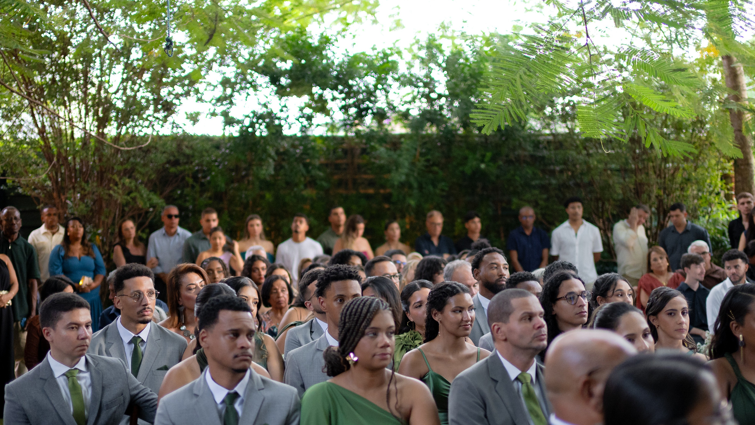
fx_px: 1101
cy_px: 234
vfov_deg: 21.8
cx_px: 375
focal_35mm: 55
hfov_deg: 37.8
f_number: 1.4
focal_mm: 35
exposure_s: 1/640
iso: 1600
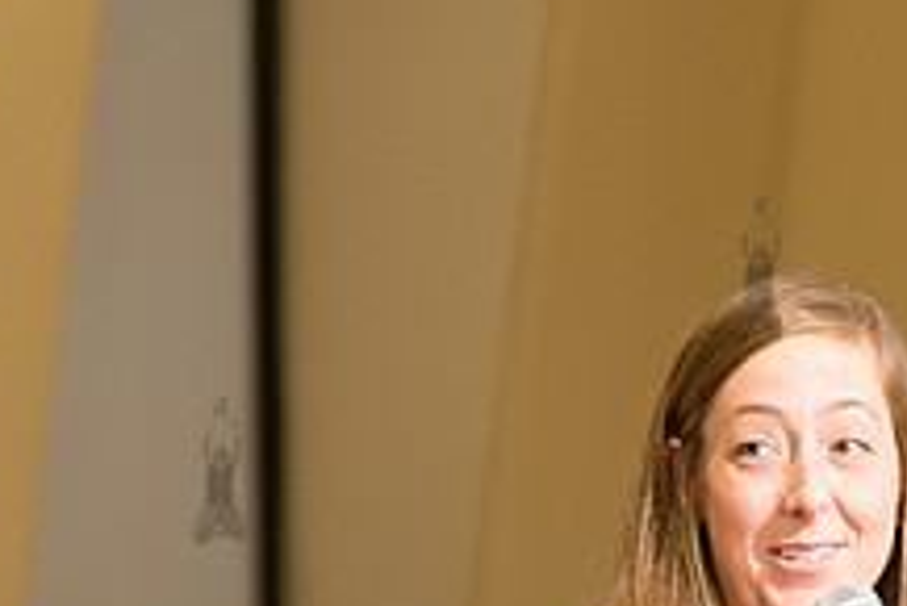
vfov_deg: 3.0
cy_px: 671
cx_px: 757
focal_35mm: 455
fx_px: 11471
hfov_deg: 4.5
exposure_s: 1/100
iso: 2500
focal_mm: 170
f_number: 4
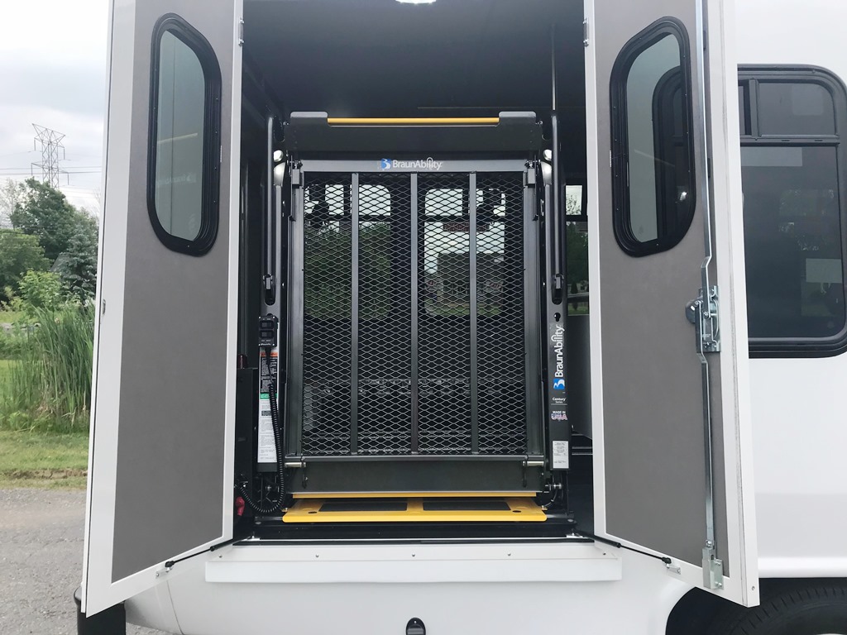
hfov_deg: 63.4
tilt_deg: -0.2
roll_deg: +0.7
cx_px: 424
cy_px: 318
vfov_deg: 49.7
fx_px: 685
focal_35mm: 28
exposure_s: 1/626
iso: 20
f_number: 1.8
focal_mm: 3.99
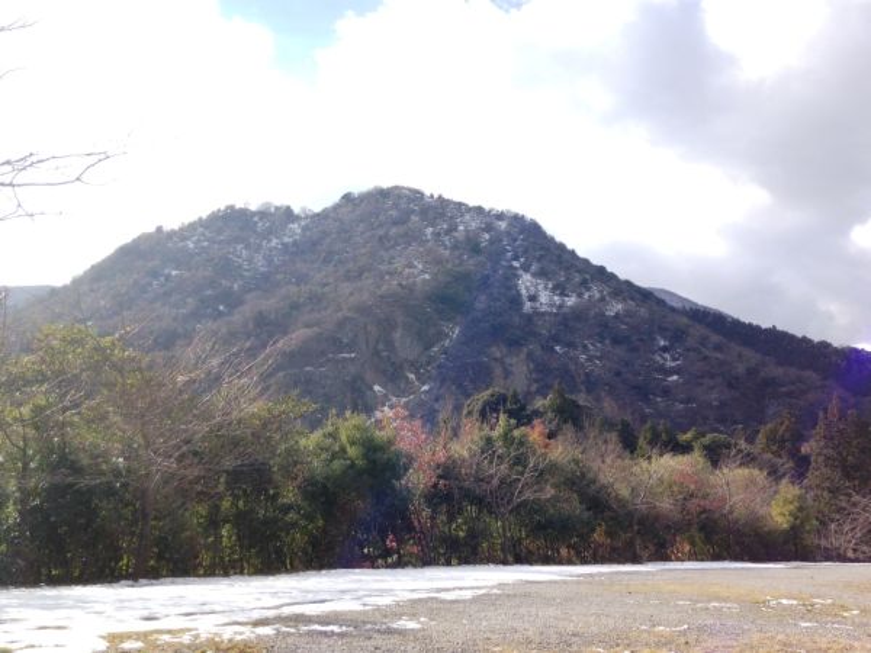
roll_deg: -0.8
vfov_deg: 42.9
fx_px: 830
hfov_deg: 55.4
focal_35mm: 33
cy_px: 326
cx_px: 436
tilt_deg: +15.7
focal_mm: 4.12
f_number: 2.4
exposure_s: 1/903
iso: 50
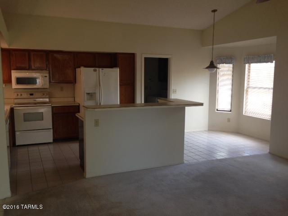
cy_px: 108
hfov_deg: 55.4
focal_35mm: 33
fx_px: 275
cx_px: 144
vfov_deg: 42.9
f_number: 2.4
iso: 100
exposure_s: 1/40
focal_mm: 4.12
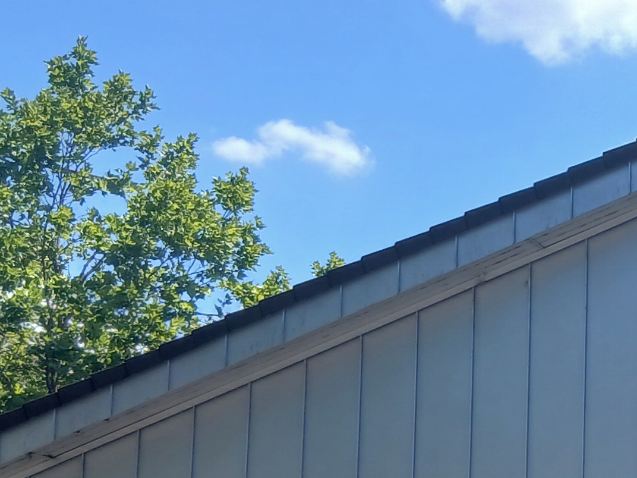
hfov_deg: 17.9
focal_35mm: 99
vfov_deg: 14.5
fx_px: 1822
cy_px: 561
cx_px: 936
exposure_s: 1/501
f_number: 1.8
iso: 20
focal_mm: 3.98
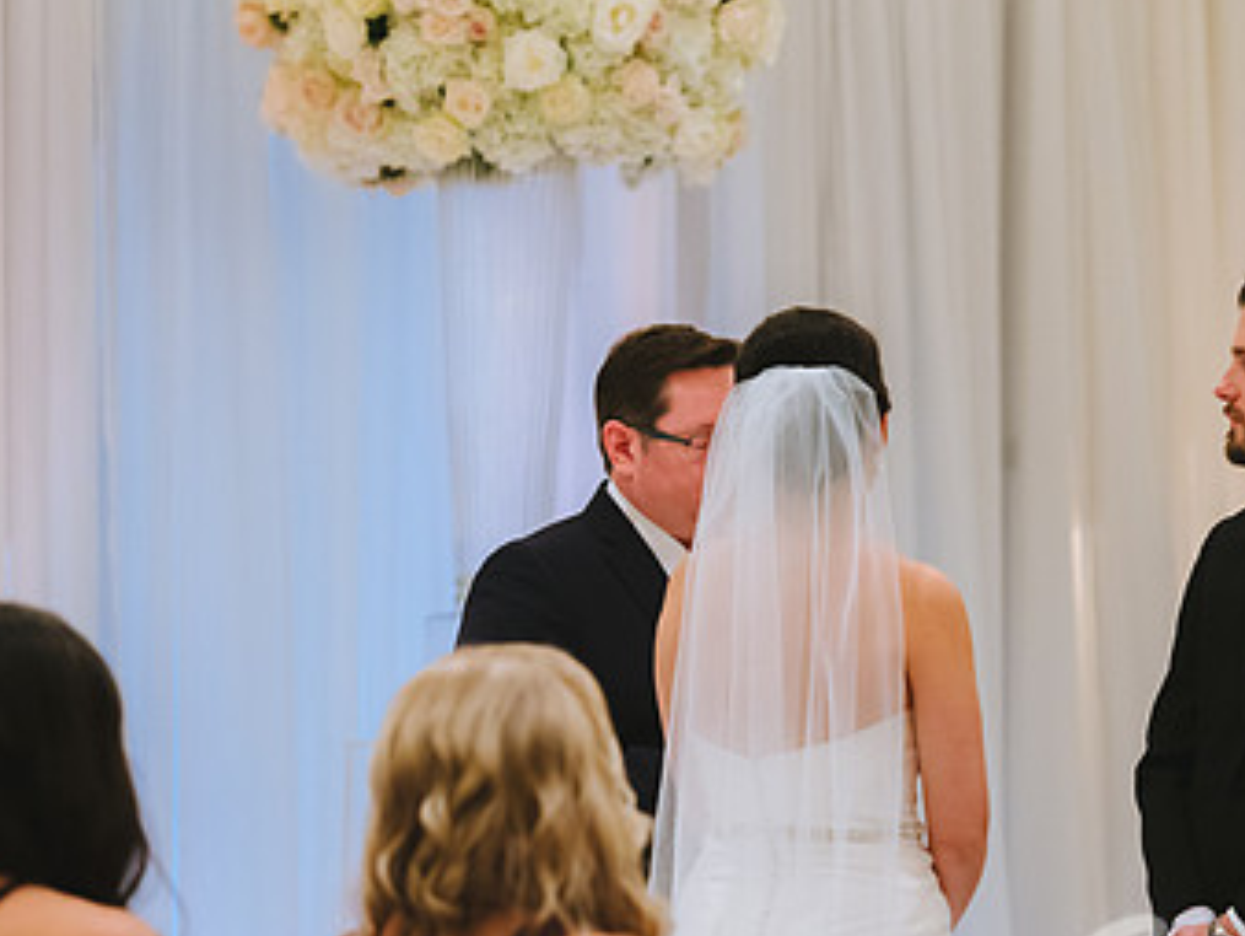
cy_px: 706
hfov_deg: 8.6
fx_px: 8278
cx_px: 954
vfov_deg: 6.5
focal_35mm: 230
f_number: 2.8
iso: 1600
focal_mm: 130
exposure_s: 1/320
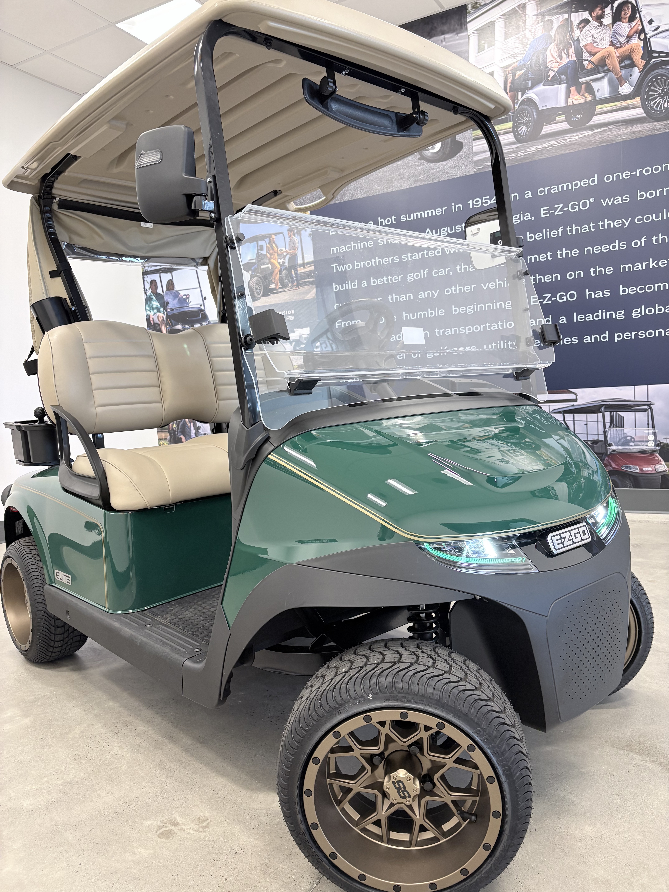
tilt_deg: -5.0
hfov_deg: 53.1
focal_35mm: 26
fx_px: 670
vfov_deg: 67.3
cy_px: 446
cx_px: 334
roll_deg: +3.5
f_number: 1.6
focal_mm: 5.96
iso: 125
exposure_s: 1/60
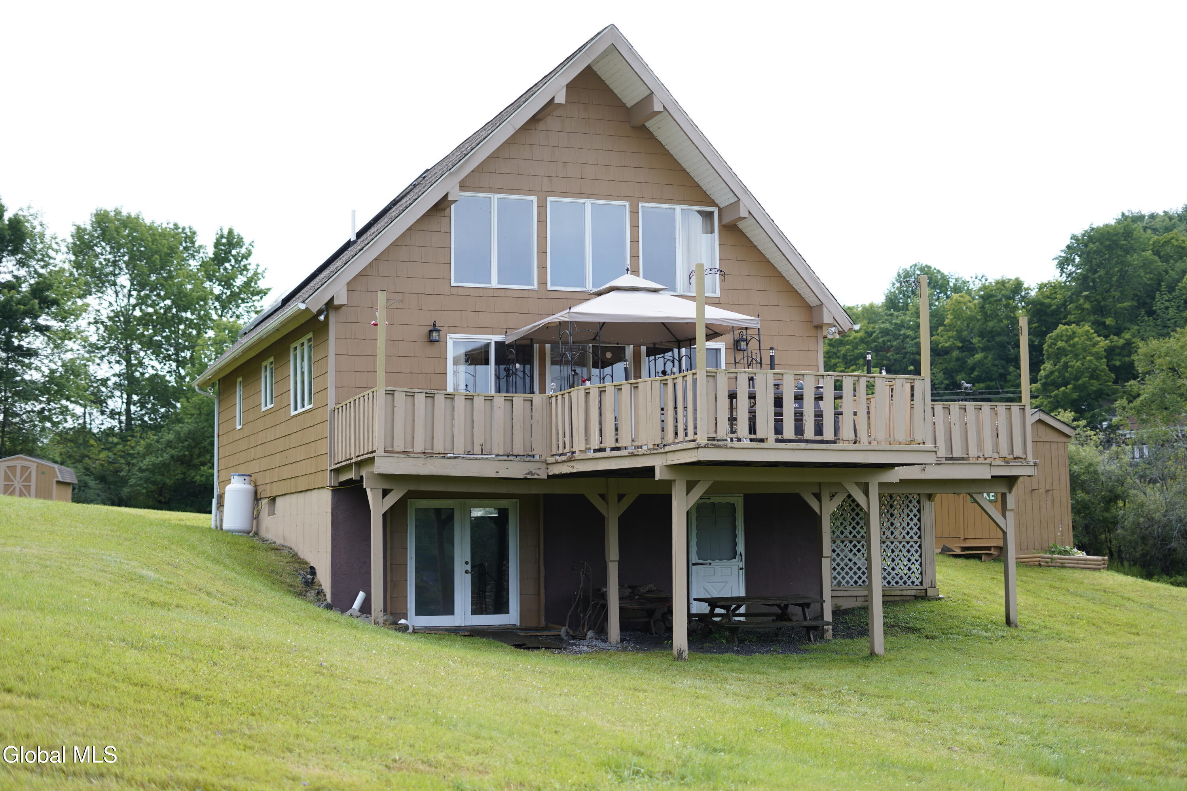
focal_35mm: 50
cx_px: 594
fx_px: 1648
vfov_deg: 27.0
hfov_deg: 39.6
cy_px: 396
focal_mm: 50
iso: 160
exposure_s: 1/1250
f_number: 2.2
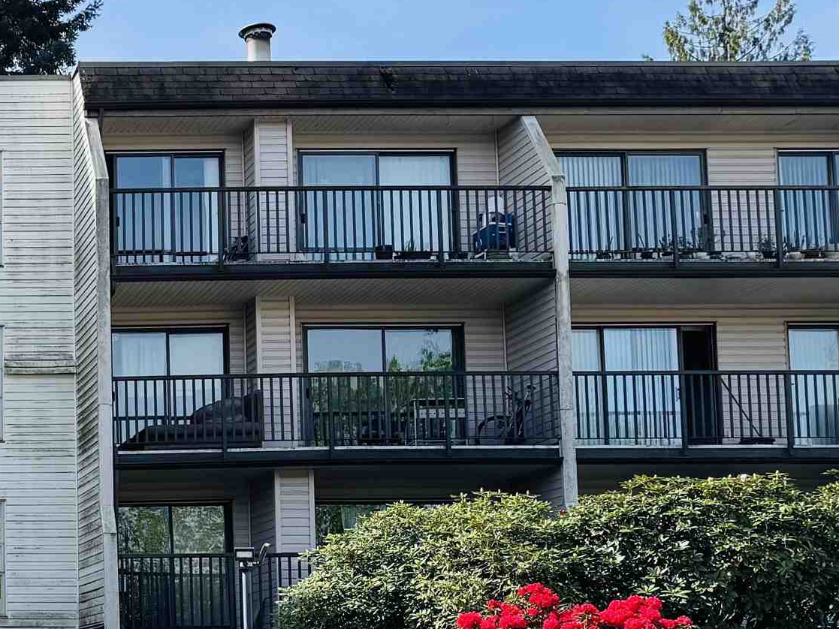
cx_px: -233
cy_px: 567
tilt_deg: +4.8
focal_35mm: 66
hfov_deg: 25.5
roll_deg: +0.6
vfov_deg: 21.7
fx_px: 1600
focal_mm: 6.76
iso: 80
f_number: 1.78
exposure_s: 1/3247
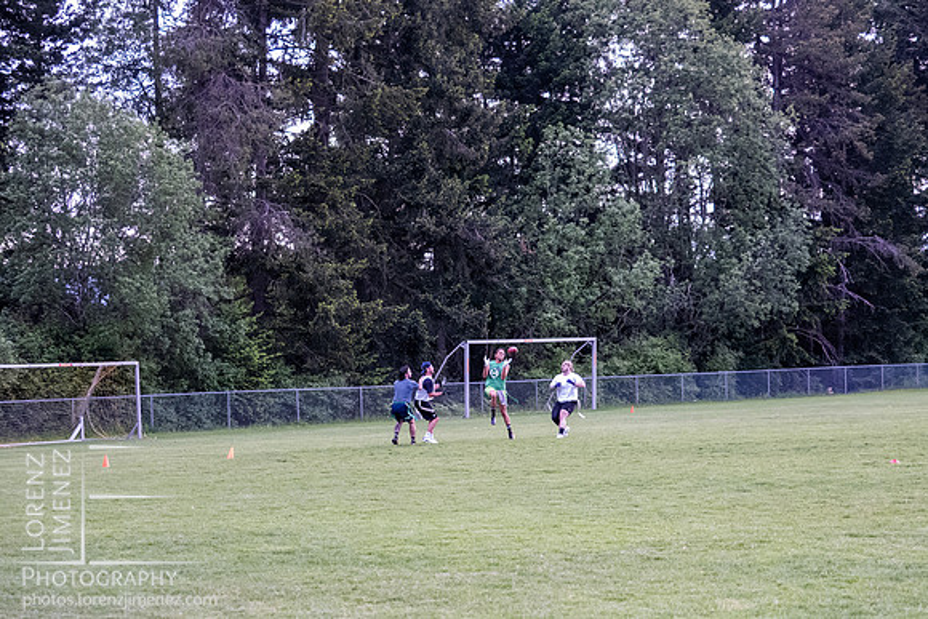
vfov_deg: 14.0
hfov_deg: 20.8
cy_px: 356
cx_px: 453
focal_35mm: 98
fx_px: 2525
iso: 5000
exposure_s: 1/1250
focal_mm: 46
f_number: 2.8
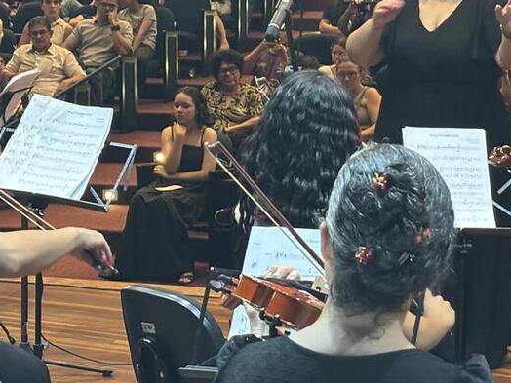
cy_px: 73
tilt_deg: -4.8
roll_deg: +0.2
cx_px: 400
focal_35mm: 119
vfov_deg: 12.4
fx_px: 1757
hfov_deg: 16.4
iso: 320
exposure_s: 1/30
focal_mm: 5.96
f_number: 1.6
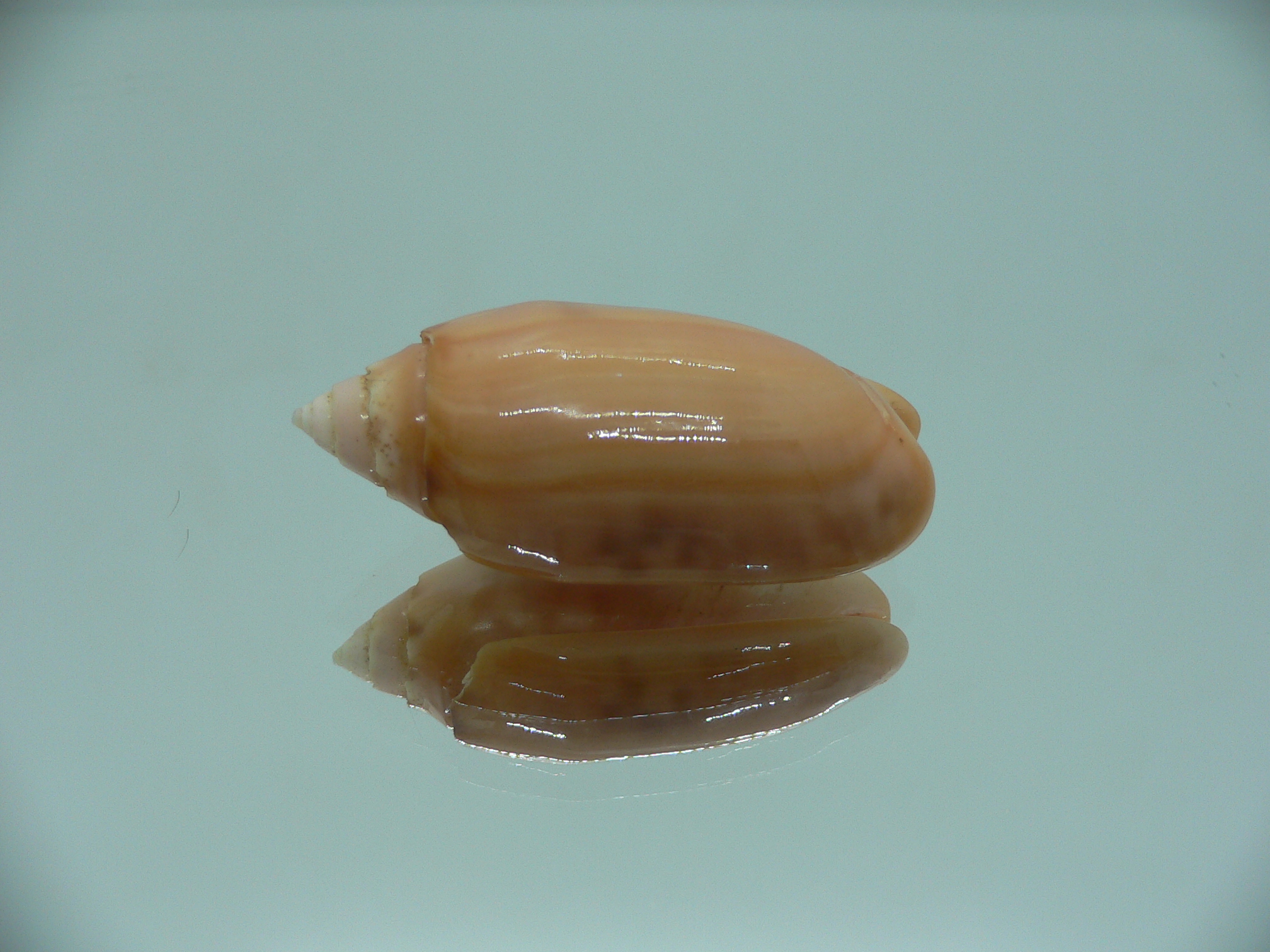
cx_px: 635
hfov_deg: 52.6
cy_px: 476
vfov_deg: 40.7
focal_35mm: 35
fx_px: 1284
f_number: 2.8
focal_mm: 4.6
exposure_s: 1/60
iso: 80
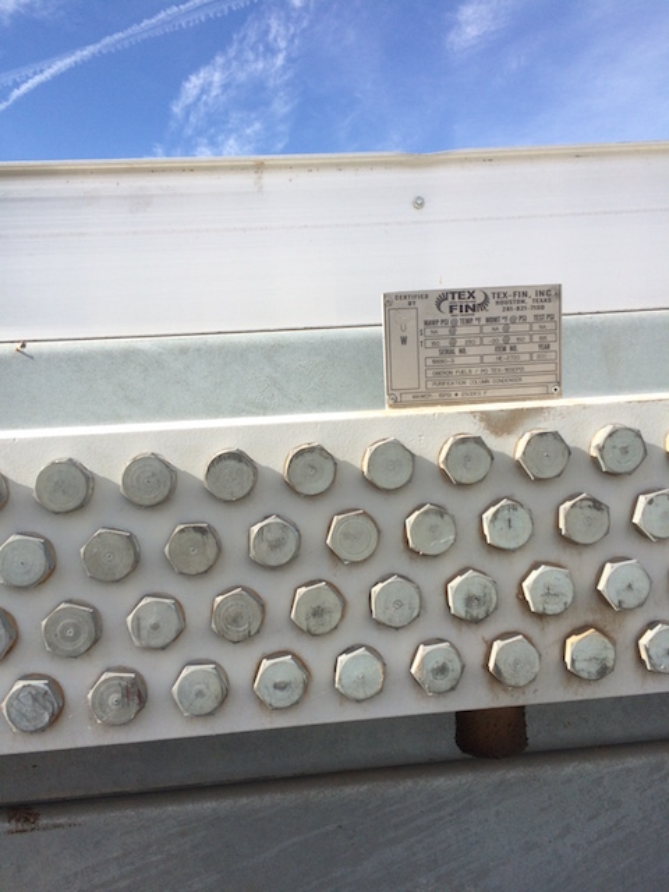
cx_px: 334
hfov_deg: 48.2
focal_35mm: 29
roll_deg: +1.1
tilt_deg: -5.8
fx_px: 747
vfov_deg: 61.7
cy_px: 446
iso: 32
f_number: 2.2
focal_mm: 4.15
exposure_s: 1/2160
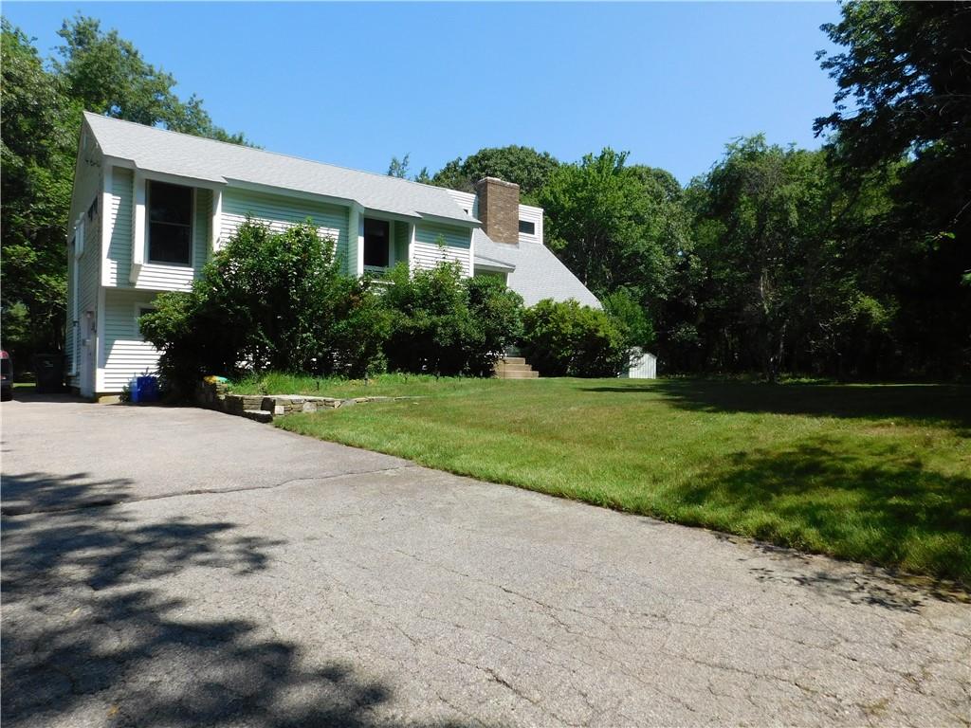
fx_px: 645
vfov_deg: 58.9
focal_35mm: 23
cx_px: 486
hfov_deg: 73.9
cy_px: 364
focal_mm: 4
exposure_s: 1/1250
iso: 125
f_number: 3
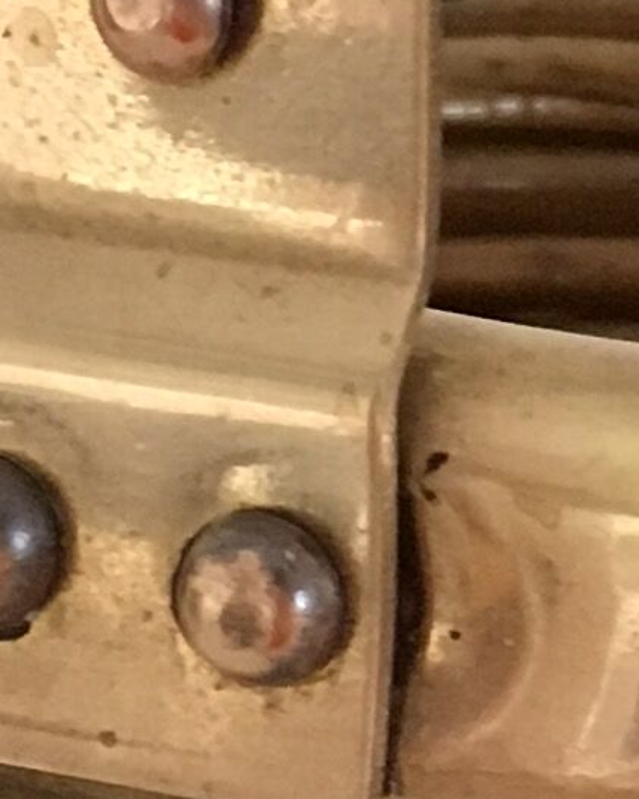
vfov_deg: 8.9
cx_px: 996
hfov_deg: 7.0
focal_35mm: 217
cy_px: 109
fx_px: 5128
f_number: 2.2
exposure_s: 1/17
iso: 200
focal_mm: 4.15
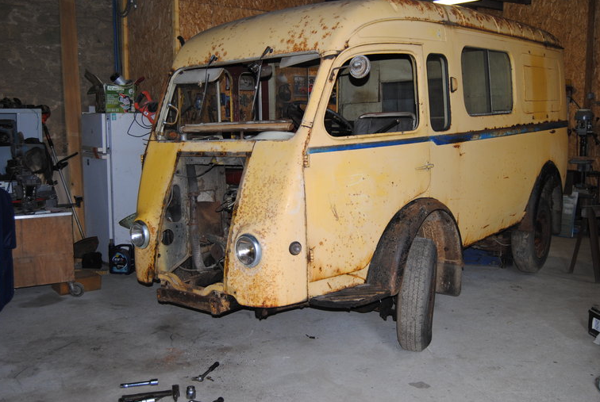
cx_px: 300
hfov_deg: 52.4
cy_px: 191
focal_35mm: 37
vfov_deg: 36.5
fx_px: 610
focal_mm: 23
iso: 200
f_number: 3.8
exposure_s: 1/60
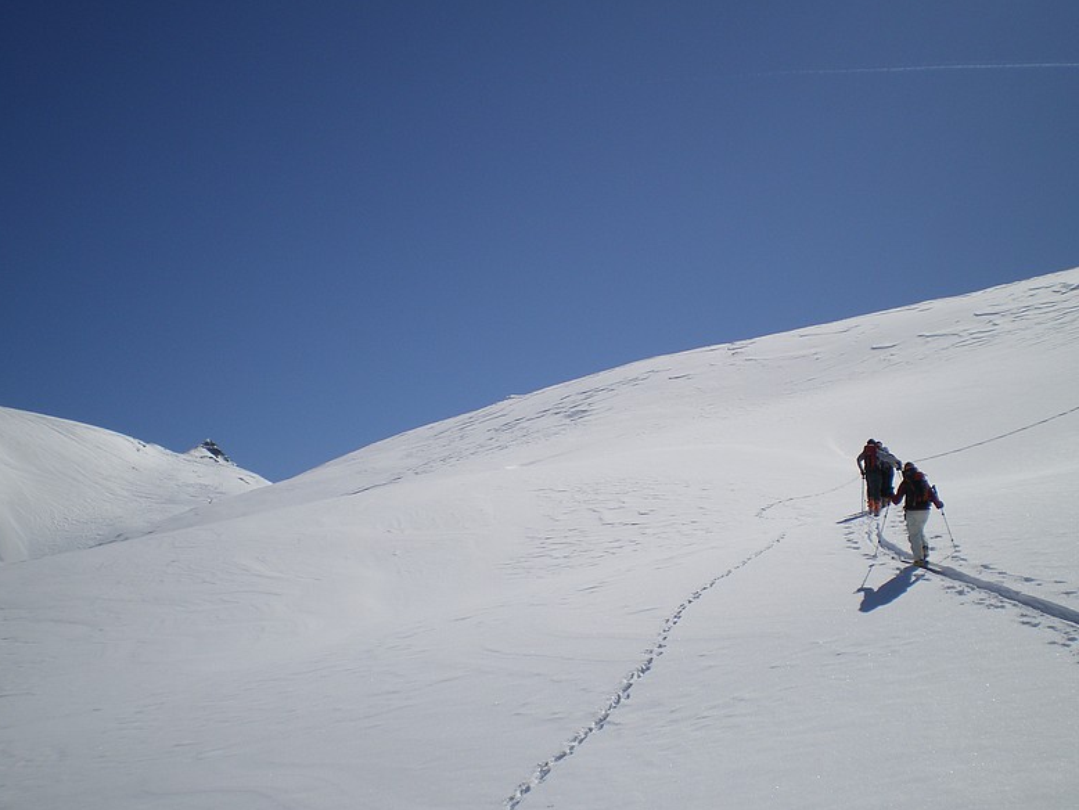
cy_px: 411
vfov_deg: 36.8
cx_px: 547
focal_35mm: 39
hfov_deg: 47.8
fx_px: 1216
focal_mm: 6.3
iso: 64
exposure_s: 1/1250
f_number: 4.6
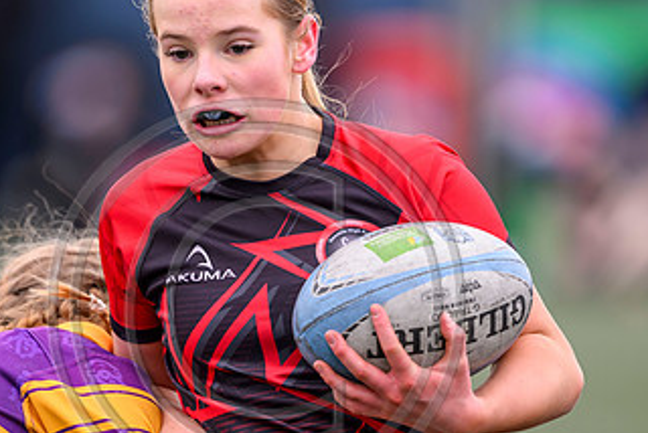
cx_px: 255
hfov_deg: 2.8
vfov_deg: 1.9
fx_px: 13062
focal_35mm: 725
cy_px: 305
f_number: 3.2
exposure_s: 1/1250
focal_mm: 400
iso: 500
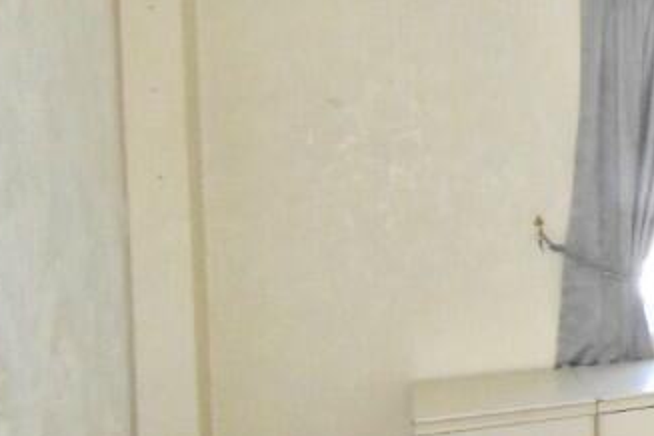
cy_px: 219
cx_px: 930
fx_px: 854
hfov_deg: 29.5
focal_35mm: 47
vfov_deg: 28.6
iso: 12800
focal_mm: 10
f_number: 11
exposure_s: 1/200
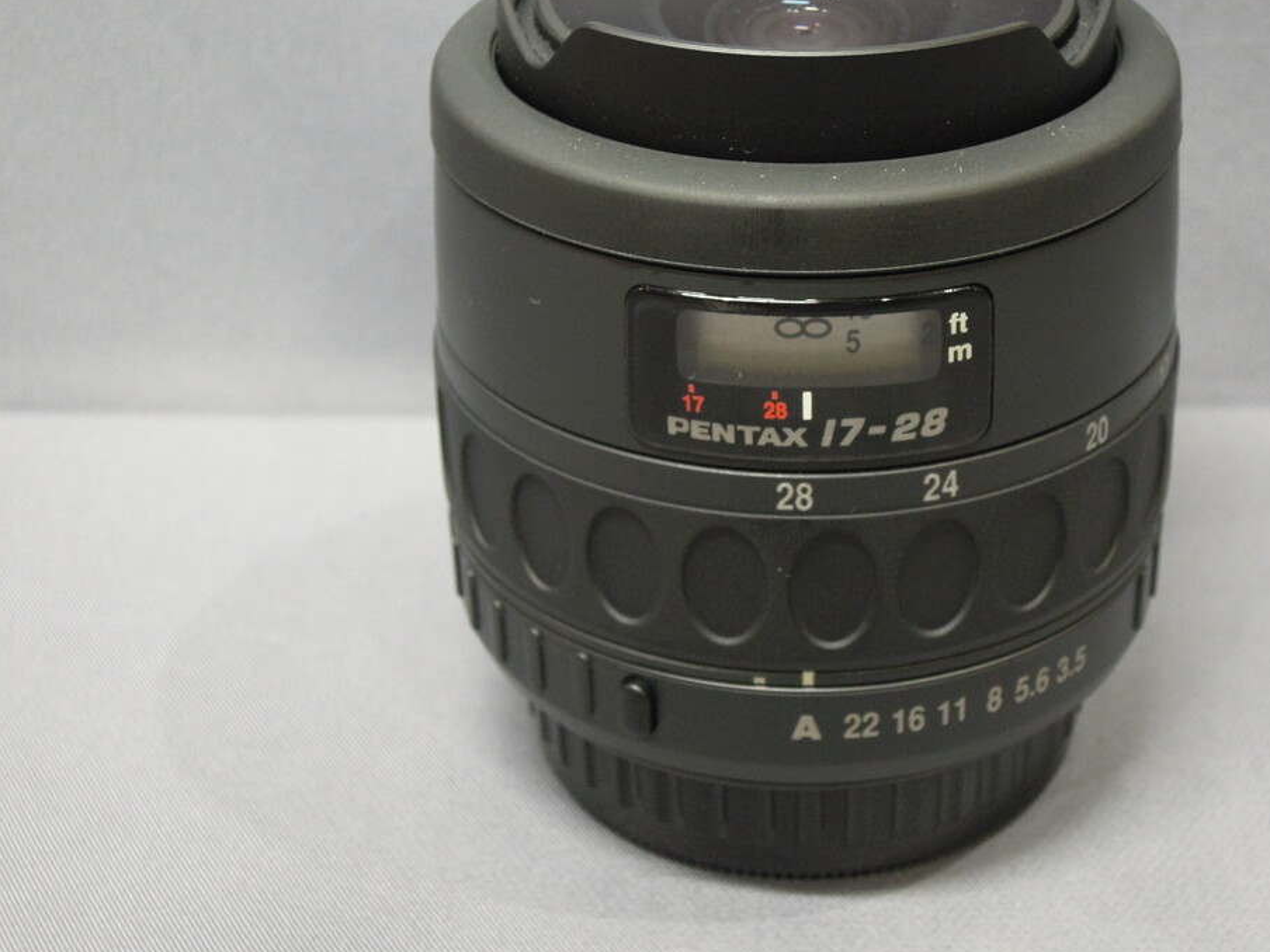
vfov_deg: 20.1
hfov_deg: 26.6
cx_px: 763
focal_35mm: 73
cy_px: 355
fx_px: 2678
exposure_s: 1/25
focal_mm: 9.9
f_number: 3.5
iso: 400
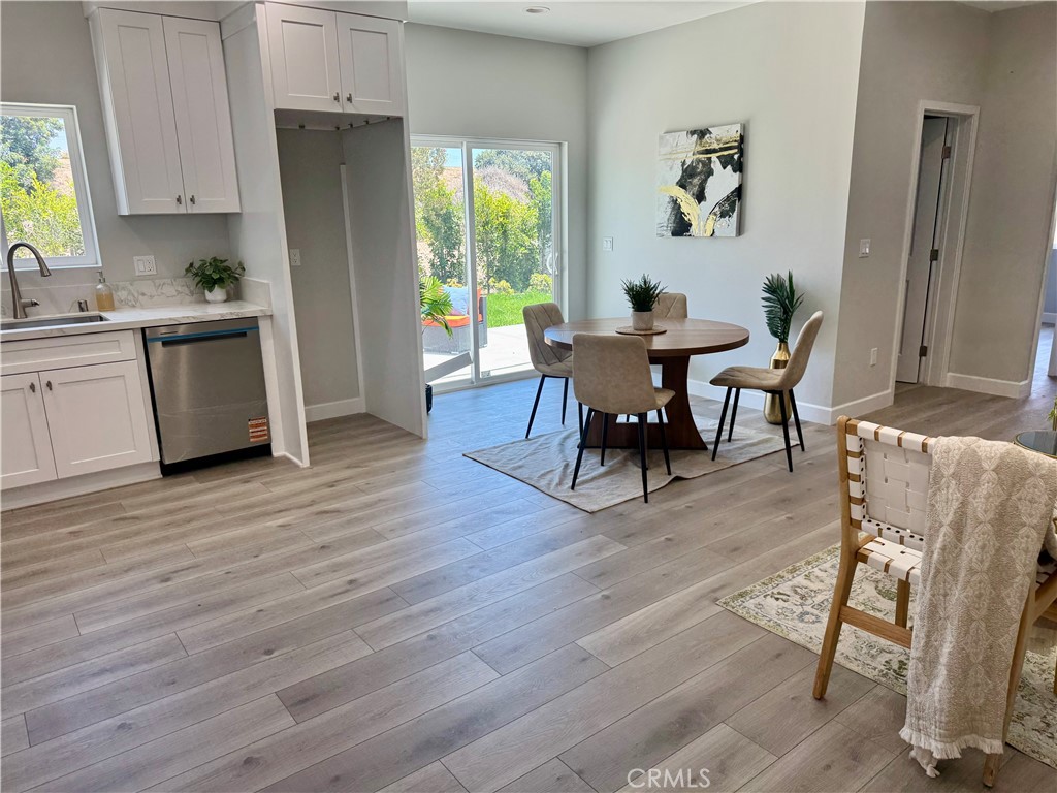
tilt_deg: -17.7
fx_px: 733
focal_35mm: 24
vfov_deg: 56.8
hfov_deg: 71.6
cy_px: 396
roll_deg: +1.7
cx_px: 528
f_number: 1.78
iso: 64
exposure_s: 1/236
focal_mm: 6.76
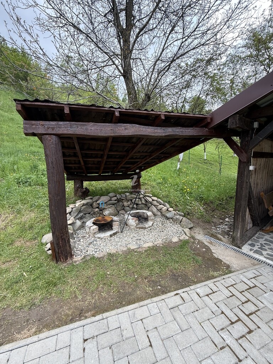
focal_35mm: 14
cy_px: 182
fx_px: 147
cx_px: 136
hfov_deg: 85.7
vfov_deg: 102.1
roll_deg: +1.1
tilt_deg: -7.2
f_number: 2.2
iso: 50
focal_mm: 2.22
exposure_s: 1/260
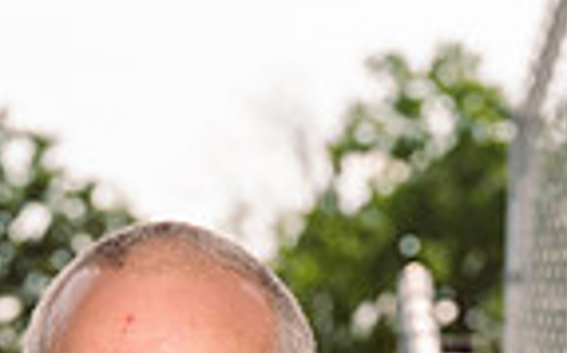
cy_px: 821
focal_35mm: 225
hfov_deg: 9.3
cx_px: 95
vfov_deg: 5.6
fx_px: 3473
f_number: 6.3
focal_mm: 70
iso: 64
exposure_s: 1/250
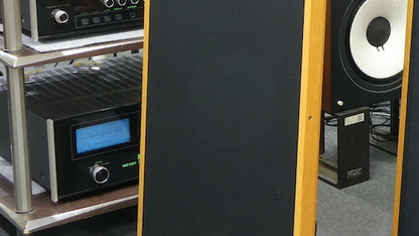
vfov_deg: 13.6
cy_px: 7
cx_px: 369
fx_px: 978
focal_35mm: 88
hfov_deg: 23.6
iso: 100
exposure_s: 1/1.6
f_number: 3.7
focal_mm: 6.3
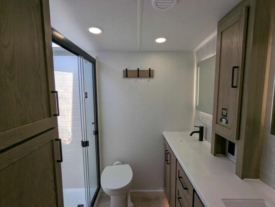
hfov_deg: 94.4
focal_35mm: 16
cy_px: 104
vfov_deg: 78.2
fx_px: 127
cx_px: 138
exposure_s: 1/585
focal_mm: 2.35
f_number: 2.2
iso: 46
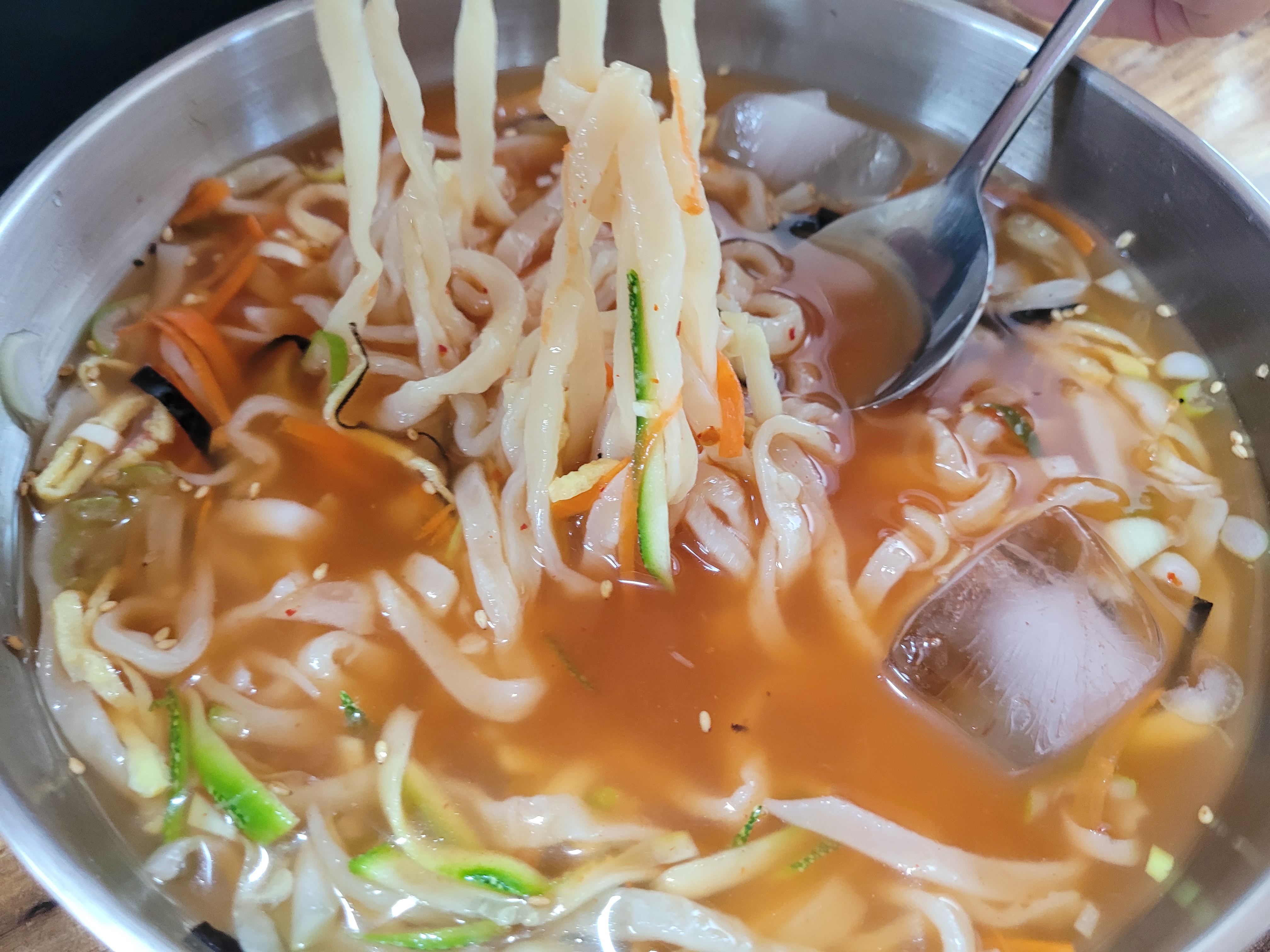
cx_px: 635
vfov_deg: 53.1
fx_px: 954
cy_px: 476
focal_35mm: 26
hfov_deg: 67.3
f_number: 1.8
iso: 320
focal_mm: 5.4
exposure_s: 1/40
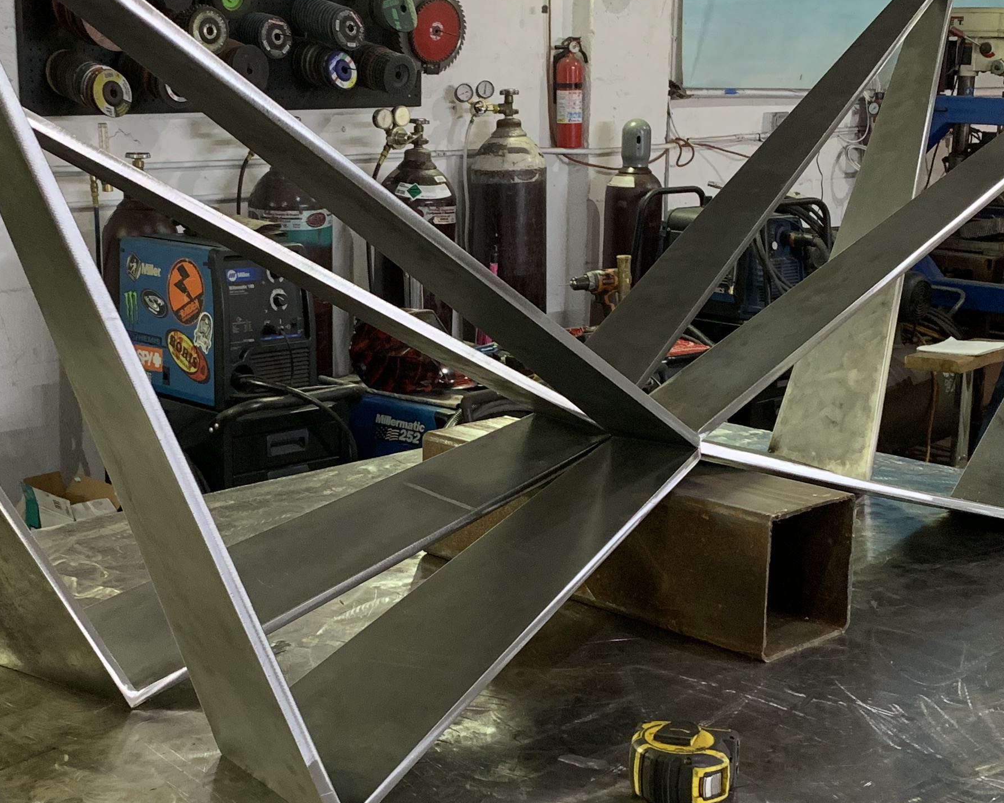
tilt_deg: -12.3
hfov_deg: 33.0
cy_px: 417
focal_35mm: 57
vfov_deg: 26.7
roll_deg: -0.2
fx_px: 1694
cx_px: 462
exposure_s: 1/40
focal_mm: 4.25
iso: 320
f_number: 1.8
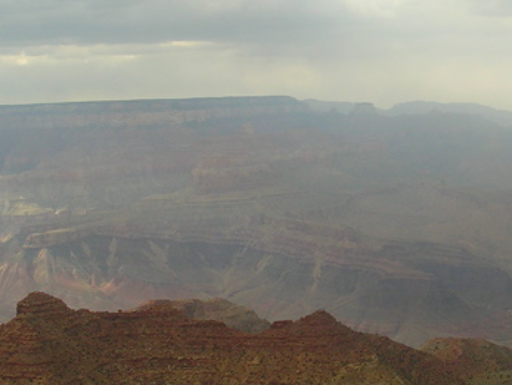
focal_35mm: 70
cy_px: 178
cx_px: 307
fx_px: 1036
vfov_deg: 21.0
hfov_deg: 27.7
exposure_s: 1/132
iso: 50
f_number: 5.6
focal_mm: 5.8
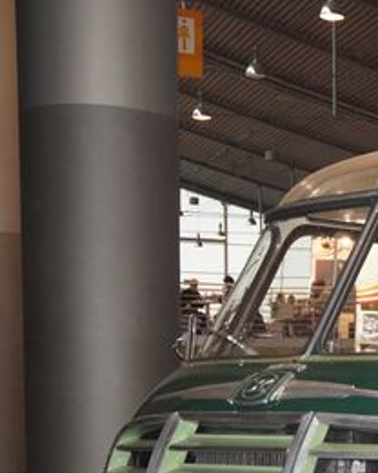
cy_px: 455
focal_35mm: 104
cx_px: 698
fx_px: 1454
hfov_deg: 13.2
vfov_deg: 18.1
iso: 1000
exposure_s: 1/160
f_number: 4
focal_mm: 24
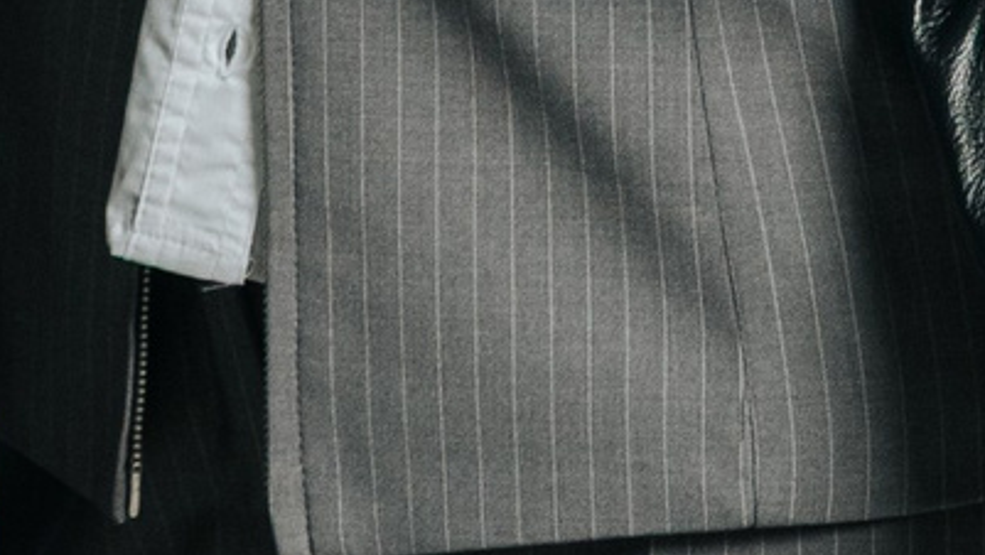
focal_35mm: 486
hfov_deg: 4.4
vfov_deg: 2.5
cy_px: -1322
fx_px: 12699
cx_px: 127
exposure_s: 1/160
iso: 800
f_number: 2.8
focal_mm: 70
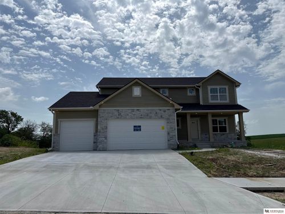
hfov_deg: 71.6
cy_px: 107
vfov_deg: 56.8
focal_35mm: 24
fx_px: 198
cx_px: 142
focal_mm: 6.76
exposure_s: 1/14286
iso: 80
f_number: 1.78
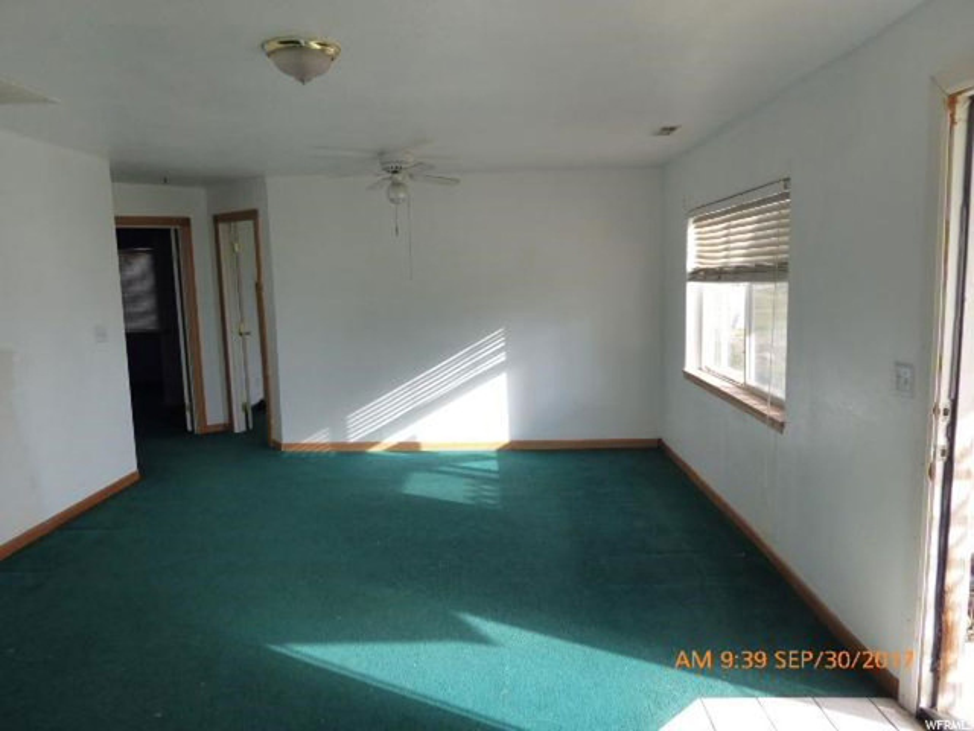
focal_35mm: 25
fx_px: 703
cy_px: 366
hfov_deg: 69.4
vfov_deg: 54.9
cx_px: 487
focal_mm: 4.3
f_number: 3.3
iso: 320
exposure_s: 1/250
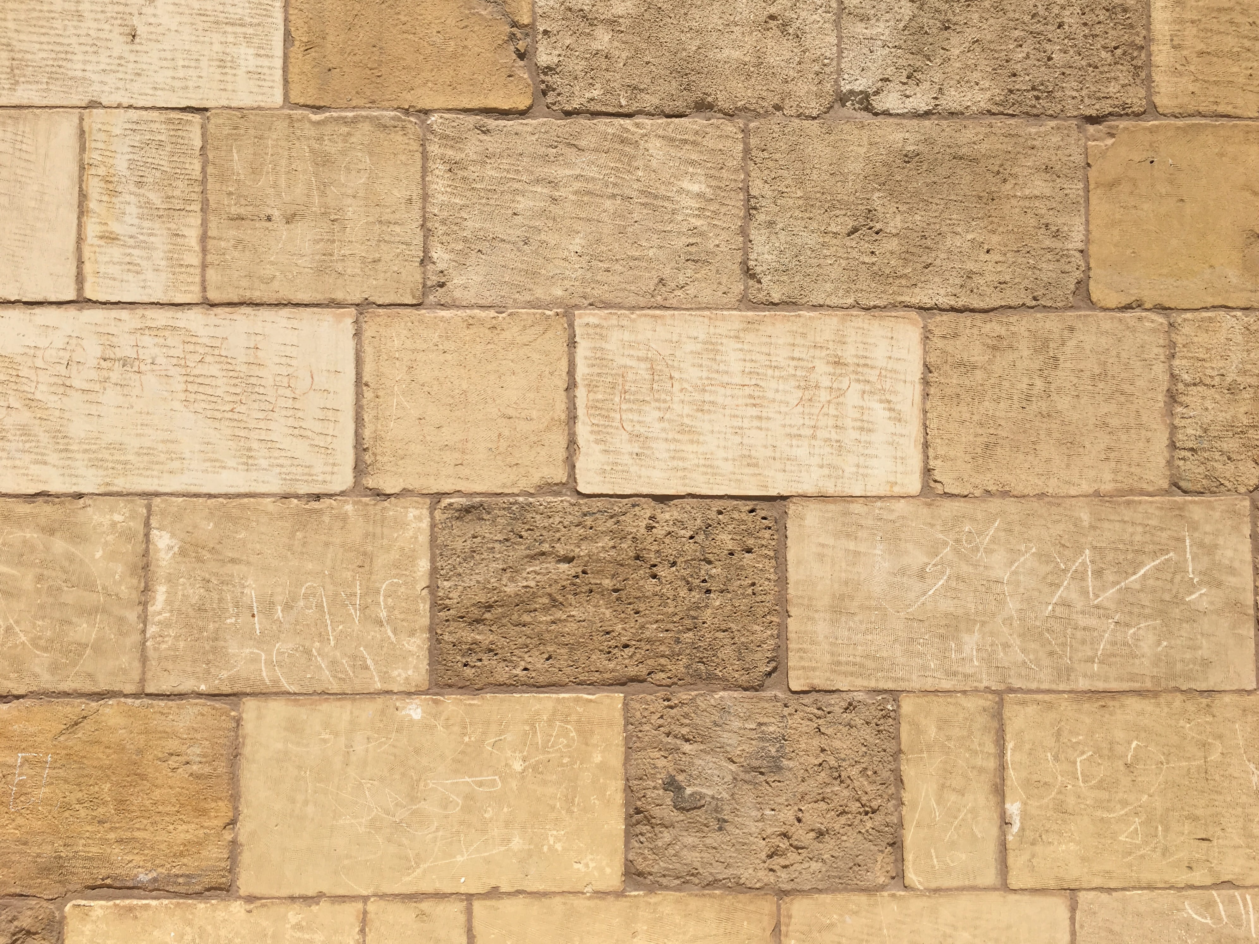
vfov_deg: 48.2
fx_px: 1055
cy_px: 472
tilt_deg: +2.9
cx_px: 630
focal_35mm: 29
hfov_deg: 61.7
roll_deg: +0.4
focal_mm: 4.15
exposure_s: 1/3846
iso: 25
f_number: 2.2
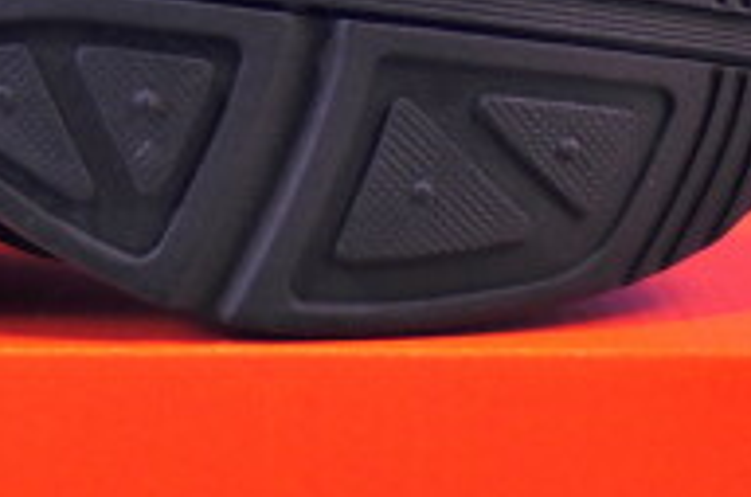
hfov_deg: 6.5
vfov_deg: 4.3
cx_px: -289
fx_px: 6513
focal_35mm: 313
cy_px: -487
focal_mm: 50
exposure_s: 1/320
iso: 250
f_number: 2
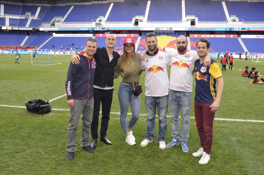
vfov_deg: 43.4
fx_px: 220
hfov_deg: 62.0
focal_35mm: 30
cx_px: 132
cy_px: 88
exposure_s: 1/250
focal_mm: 20
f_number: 10
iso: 4000
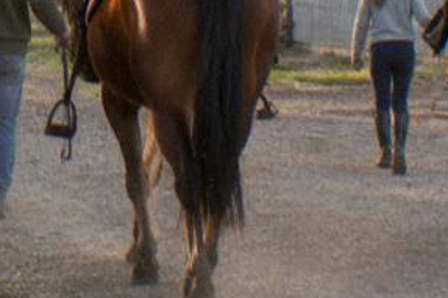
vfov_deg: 5.6
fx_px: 3035
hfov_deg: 8.4
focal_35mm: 244
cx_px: 162
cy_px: 59
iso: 200
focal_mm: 70
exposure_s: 1/800
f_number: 4
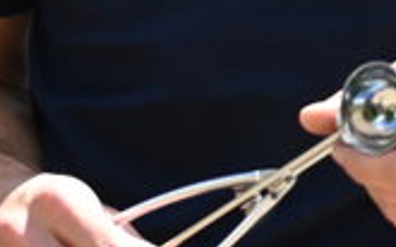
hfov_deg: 5.3
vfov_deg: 3.3
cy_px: -410
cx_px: -86
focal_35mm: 396
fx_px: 4272
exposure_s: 1/1600
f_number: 1.8
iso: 100
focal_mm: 50
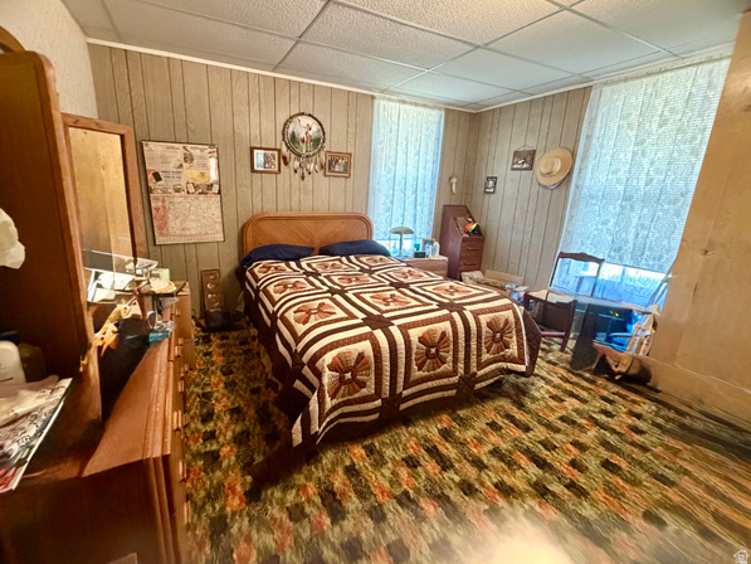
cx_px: 351
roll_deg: -1.9
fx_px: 325
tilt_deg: -13.5
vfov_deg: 81.7
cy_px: 267
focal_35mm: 15
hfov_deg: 98.0
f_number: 2.2
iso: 800
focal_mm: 2.22
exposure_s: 1/60
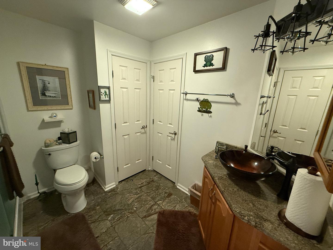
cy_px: 125
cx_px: 166
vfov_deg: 85.7
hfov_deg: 102.1
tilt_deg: -13.5
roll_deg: -3.1
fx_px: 135
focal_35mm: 14
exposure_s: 1/60
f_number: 2.2
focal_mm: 2.22
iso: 400
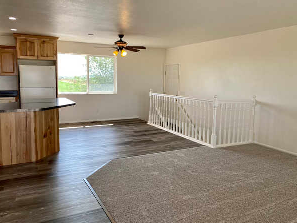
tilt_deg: -5.1
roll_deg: -0.8
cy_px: 107
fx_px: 240
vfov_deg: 49.8
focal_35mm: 28
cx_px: 145
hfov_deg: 63.4
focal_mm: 4.25
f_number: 1.8
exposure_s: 1/157
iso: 32
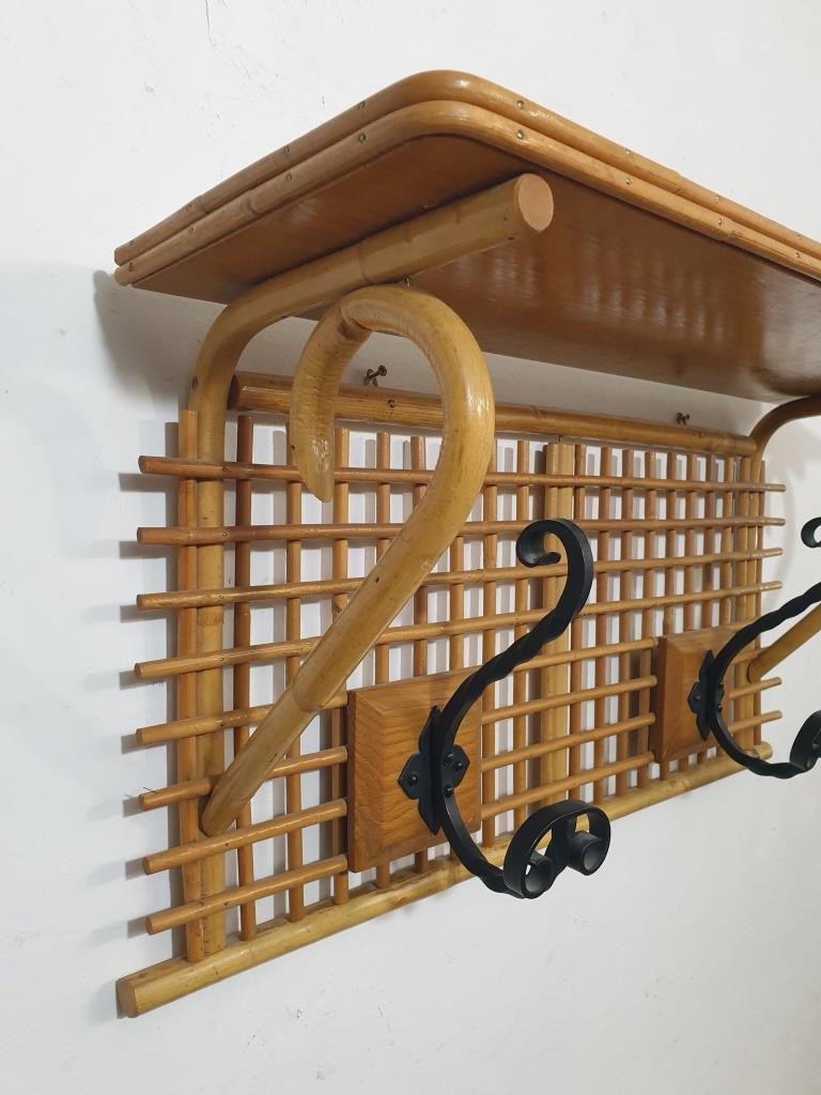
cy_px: 548
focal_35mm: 26
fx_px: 822
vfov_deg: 67.3
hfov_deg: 53.1
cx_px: 410
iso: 400
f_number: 2.4
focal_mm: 4.3
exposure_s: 1/50
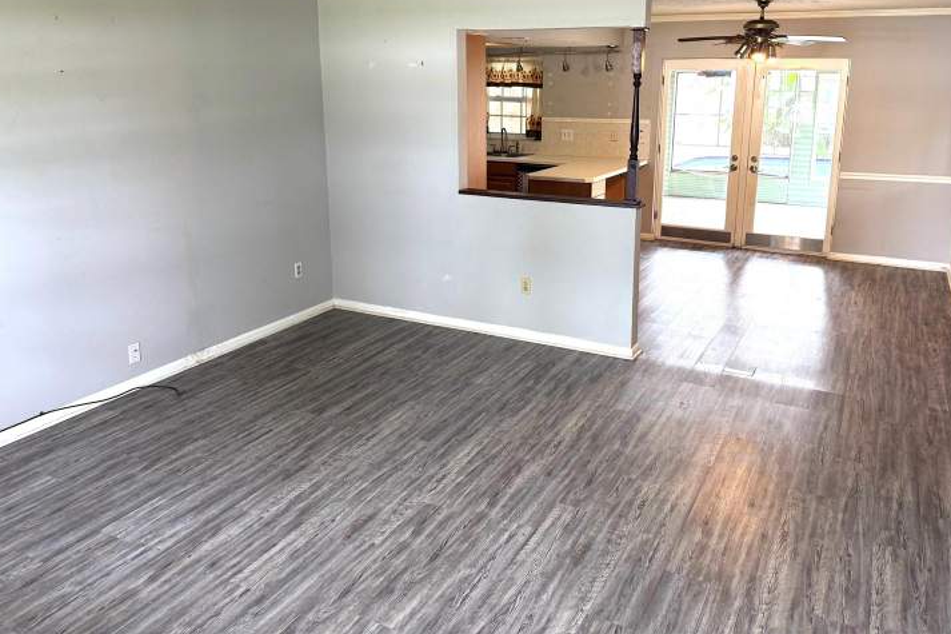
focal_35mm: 28
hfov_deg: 65.4
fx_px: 739
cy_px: 235
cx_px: 512
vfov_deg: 46.0
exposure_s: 1/120
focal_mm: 6.76
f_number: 1.78
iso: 160
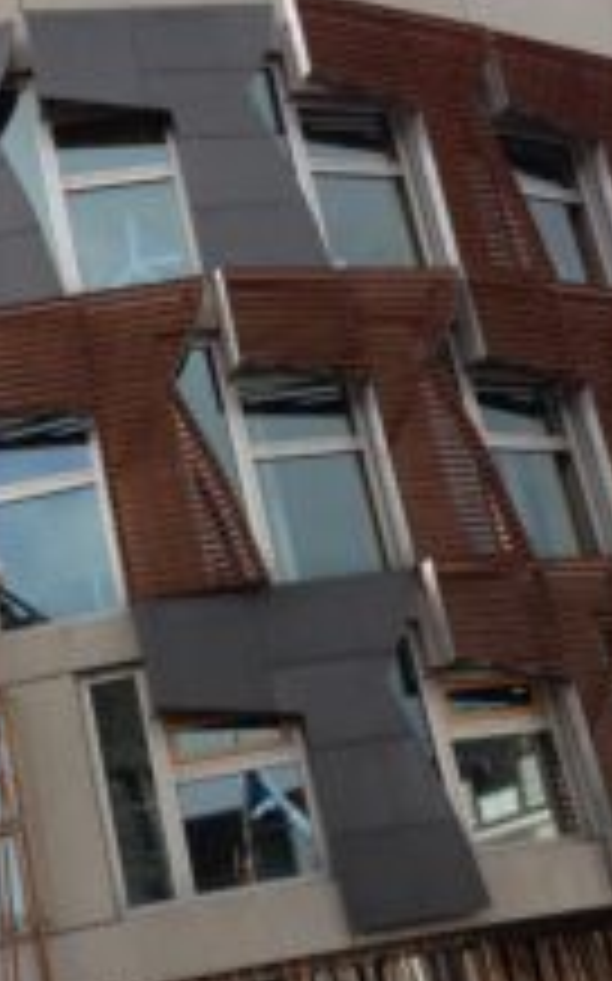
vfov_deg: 30.2
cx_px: 202
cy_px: 526
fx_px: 1817
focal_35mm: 68
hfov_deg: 19.1
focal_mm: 4.28
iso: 50
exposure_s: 1/476
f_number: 2.4
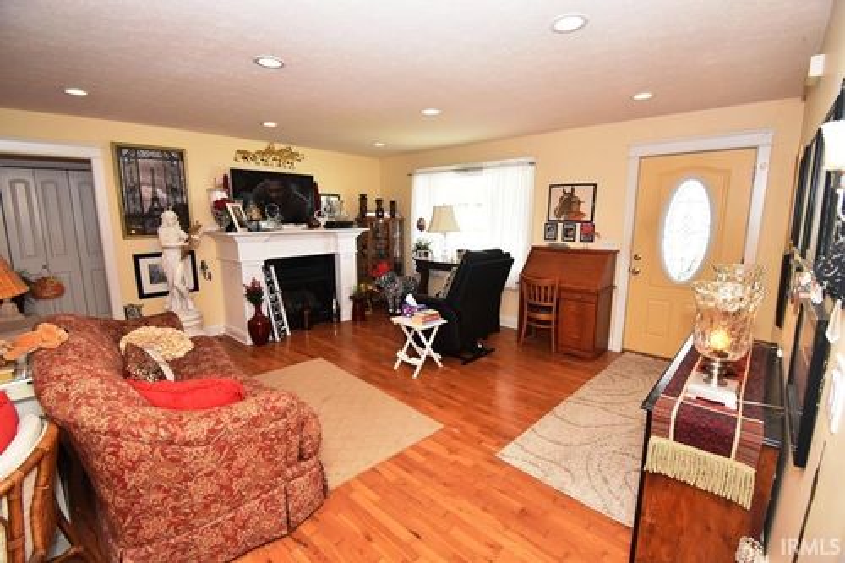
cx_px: 422
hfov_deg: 100.4
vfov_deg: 77.3
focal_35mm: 15
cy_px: 282
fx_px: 352
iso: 800
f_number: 5.6
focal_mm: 10
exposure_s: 1/125
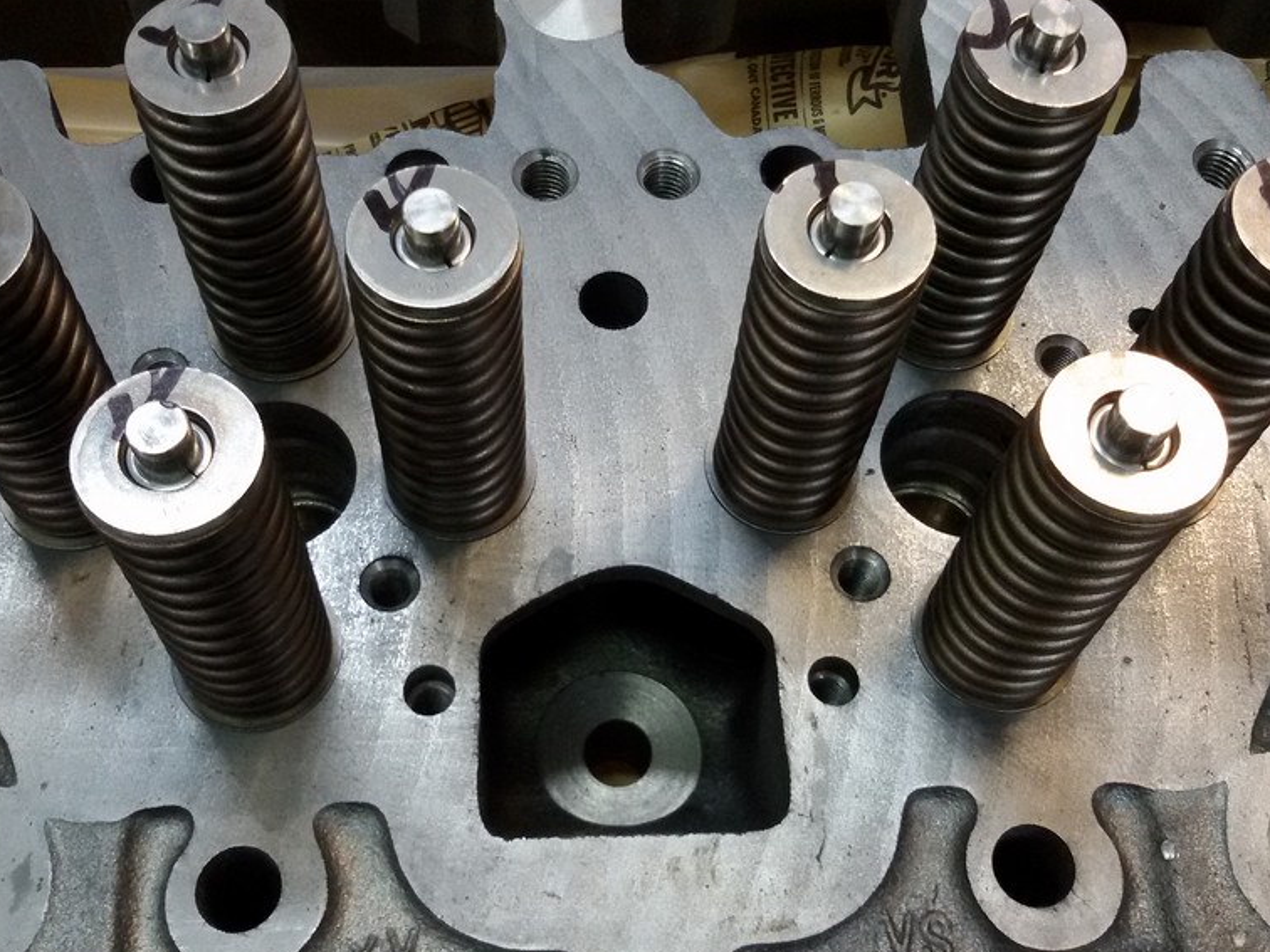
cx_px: 580
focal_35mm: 41
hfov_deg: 45.7
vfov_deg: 35.1
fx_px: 1504
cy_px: 423
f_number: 2.4
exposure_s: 1/17
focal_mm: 2.93
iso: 200
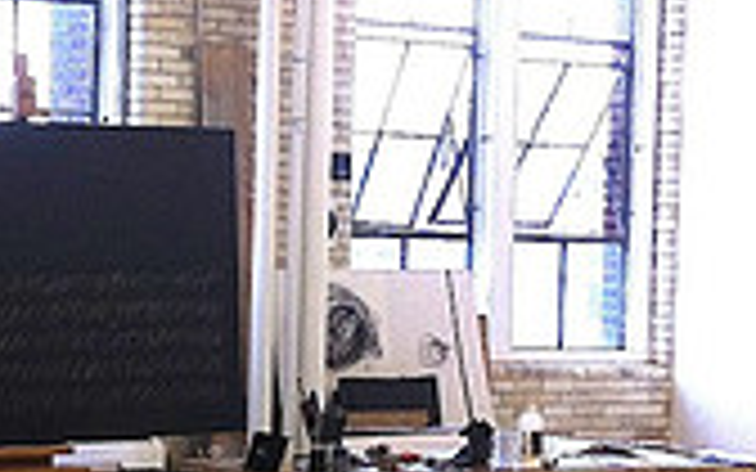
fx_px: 2637
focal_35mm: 128
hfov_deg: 16.1
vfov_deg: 10.2
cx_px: 40
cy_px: 258
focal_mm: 3.85
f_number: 2.8
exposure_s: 1/100
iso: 100
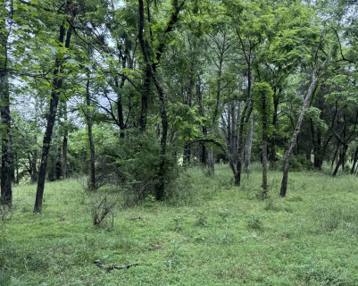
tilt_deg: -0.4
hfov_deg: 45.5
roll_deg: -2.2
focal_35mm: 39
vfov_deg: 38.1
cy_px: 158
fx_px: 413
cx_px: 260
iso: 80
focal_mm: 6.76
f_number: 1.78
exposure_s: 1/379
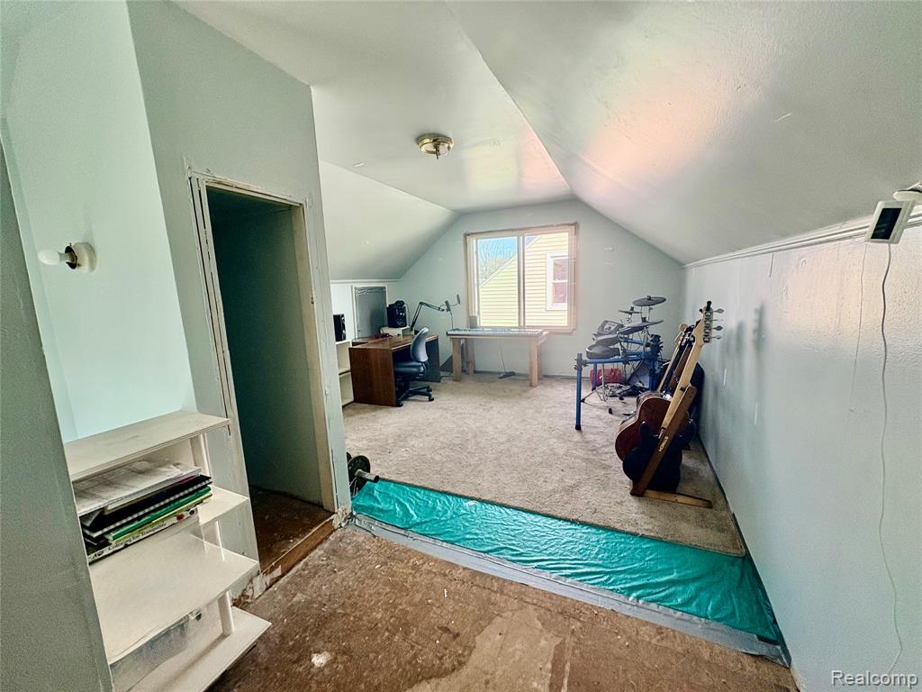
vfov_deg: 85.7
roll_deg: +3.3
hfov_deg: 102.1
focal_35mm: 14
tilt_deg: -8.5
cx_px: 461
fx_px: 373
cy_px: 346
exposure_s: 1/127
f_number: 2.2
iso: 80
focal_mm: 2.22
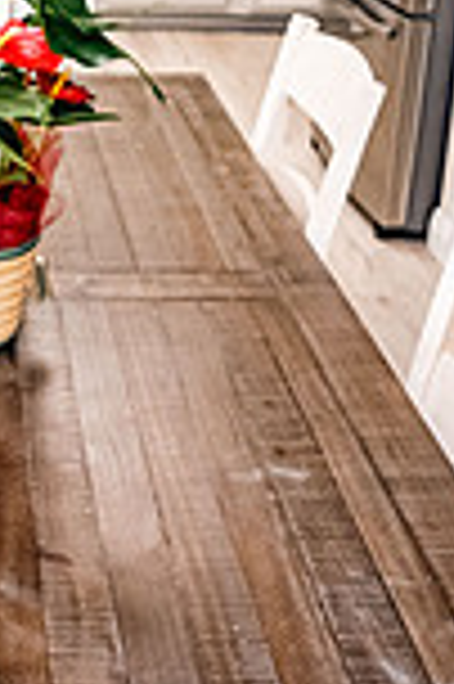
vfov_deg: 27.8
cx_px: -36
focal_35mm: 71
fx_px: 1346
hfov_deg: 18.5
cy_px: 122
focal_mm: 24
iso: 1250
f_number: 5.6
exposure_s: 1/100
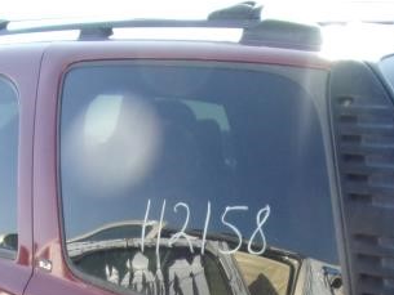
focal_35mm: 63
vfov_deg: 21.2
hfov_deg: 30.6
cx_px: 248
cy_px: 377
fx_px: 717
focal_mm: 4.3
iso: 80
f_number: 3.3
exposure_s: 1/200
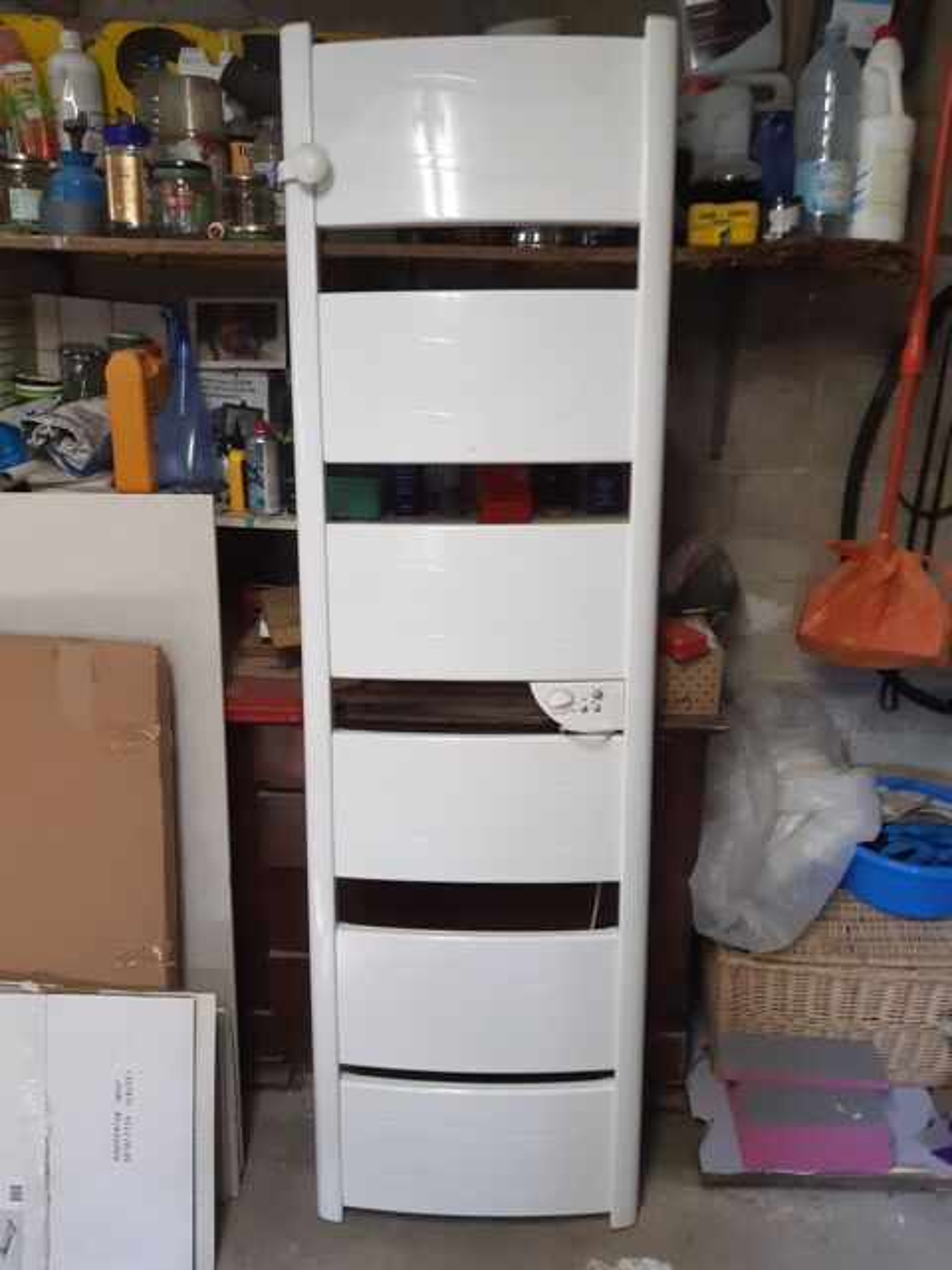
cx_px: 476
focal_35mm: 26
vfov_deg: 67.3
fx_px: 953
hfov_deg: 53.1
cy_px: 635
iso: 125
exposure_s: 1/50
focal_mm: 3.92
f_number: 1.7
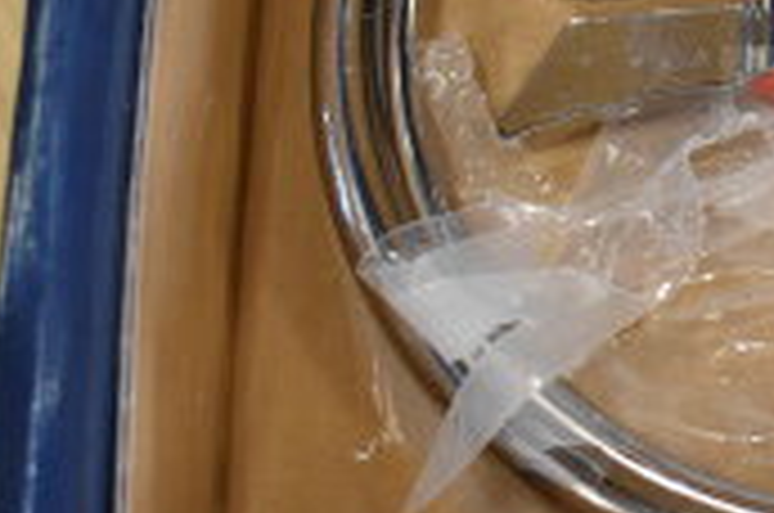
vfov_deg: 10.5
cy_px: -97
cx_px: 1224
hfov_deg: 14.7
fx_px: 2747
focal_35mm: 128
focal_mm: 24
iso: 1600
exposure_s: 1/40
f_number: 4
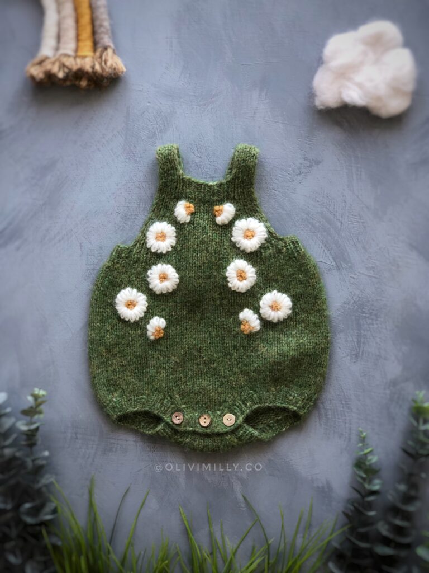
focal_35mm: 52
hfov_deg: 28.0
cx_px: 214
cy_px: 286
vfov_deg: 36.8
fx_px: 859
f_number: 2.4
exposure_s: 1/60
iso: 64
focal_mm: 6
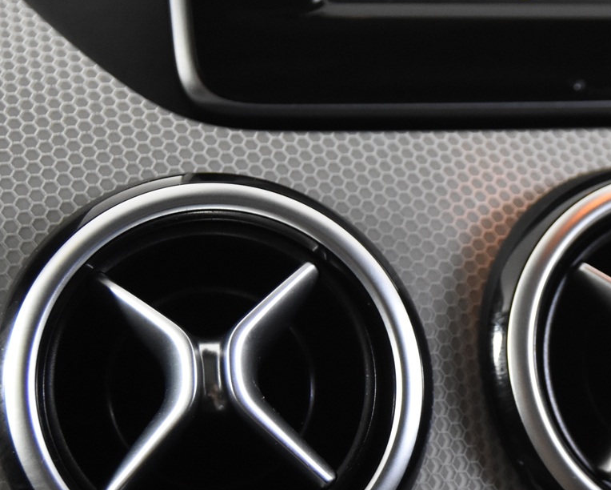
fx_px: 1791
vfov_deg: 15.5
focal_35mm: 99
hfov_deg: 19.1
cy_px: 343
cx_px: 537
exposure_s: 1/50
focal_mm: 28
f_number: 3.2
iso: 2200
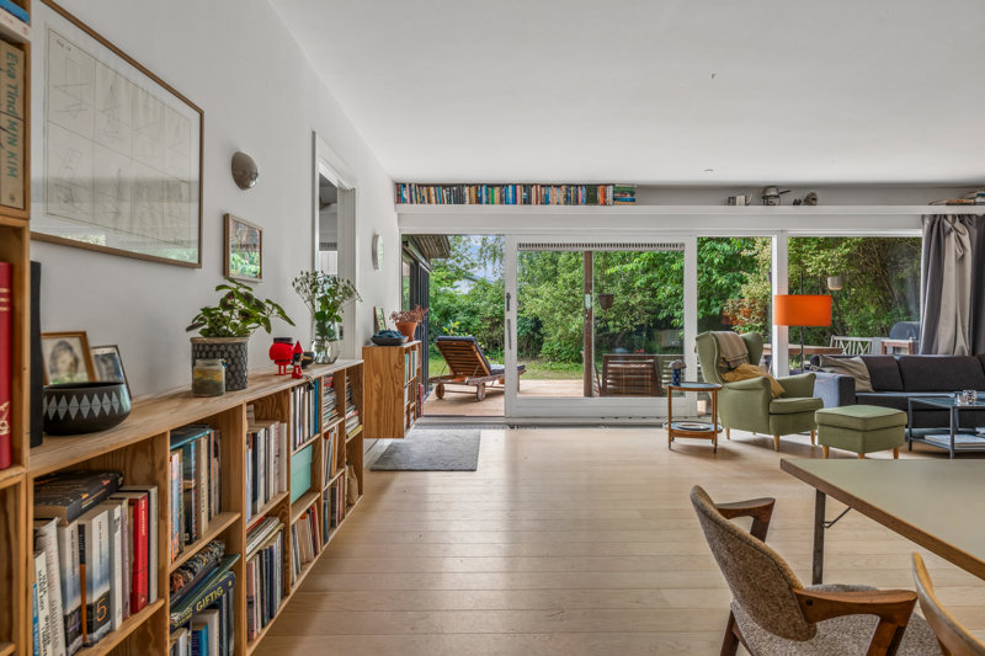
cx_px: 492
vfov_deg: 61.9
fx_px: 547
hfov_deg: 84.0
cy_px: 328
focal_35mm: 20
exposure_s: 1/25
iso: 125
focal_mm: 20
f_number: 8
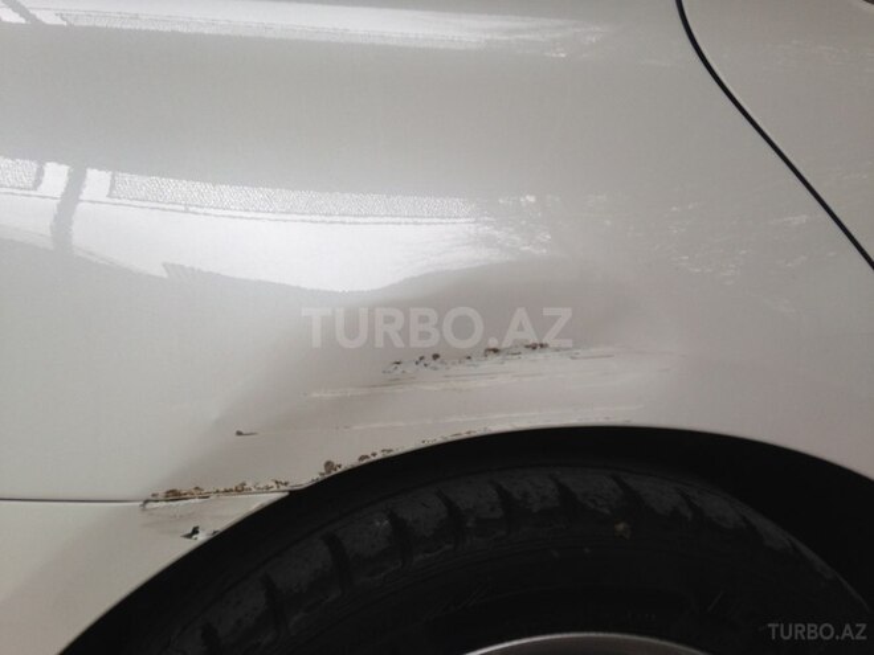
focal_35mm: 33
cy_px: 328
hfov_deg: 55.4
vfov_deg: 42.9
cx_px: 437
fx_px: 833
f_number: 2.4
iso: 50
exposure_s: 1/151
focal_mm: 4.12
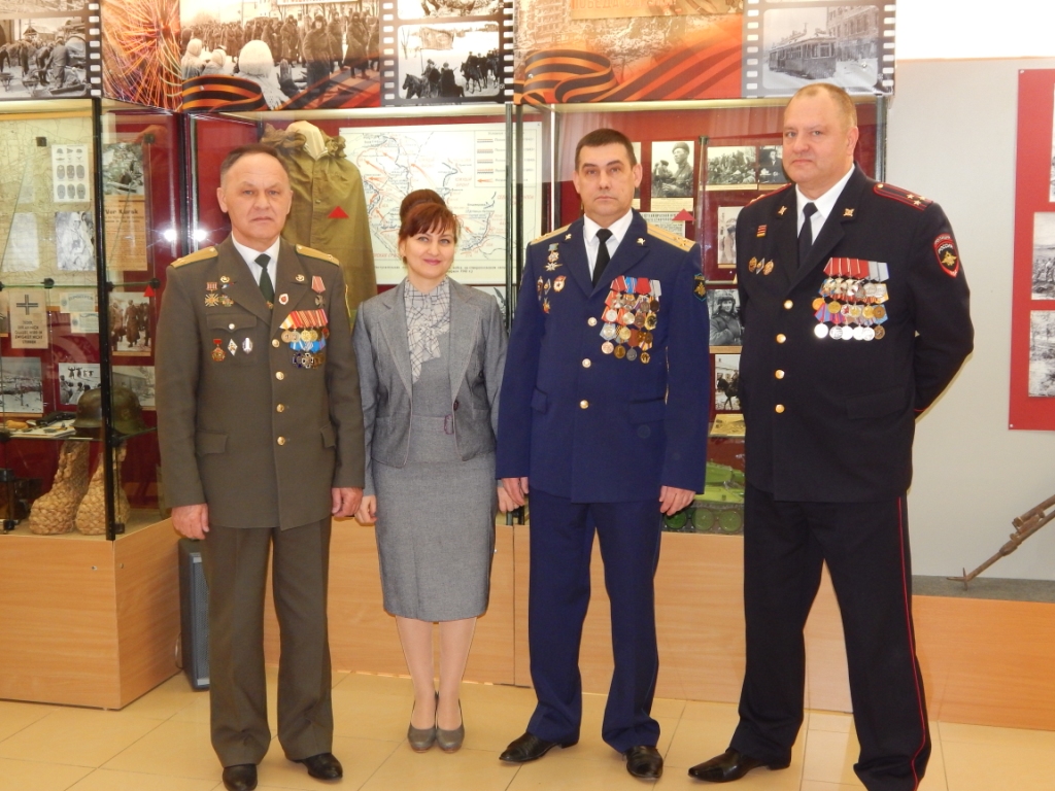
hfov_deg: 43.9
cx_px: 528
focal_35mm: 43
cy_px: 396
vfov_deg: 33.6
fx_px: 1311
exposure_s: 1/30
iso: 320
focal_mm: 7.7
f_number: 3.6
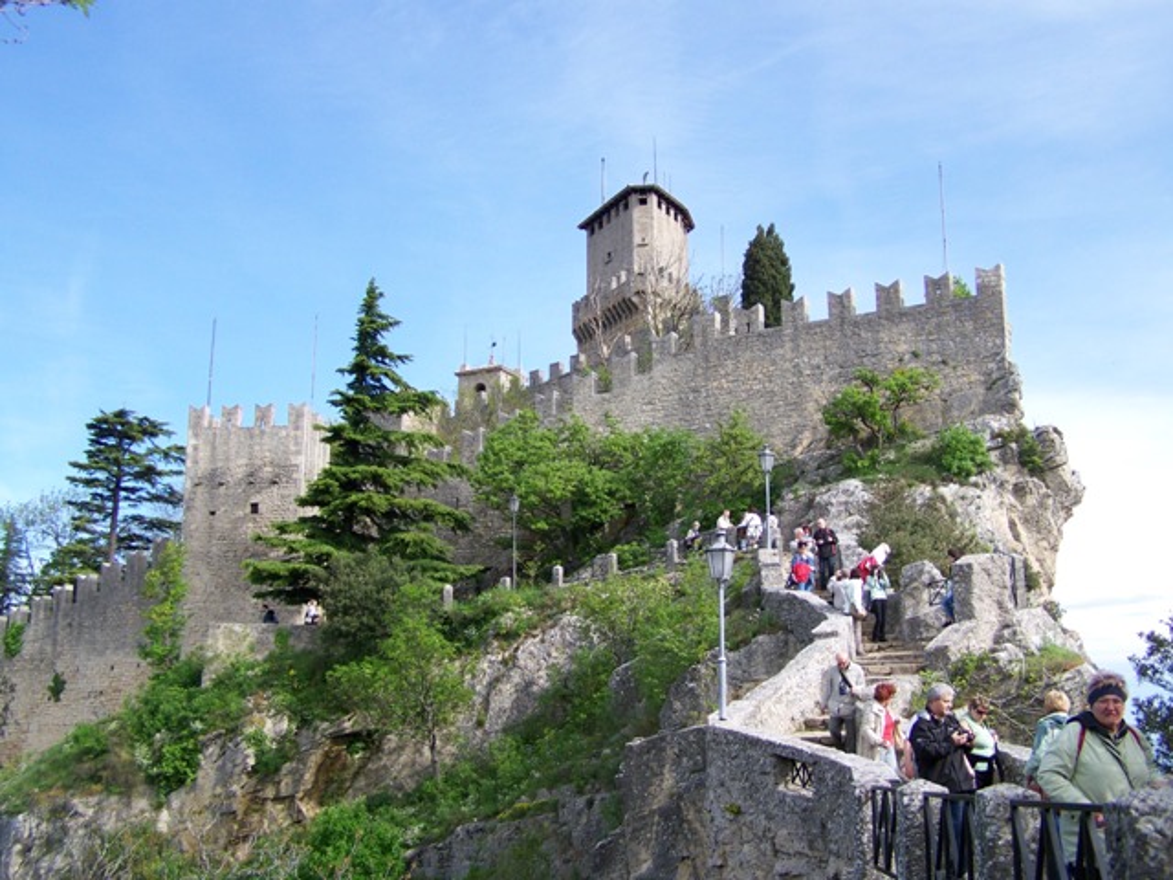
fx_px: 1288
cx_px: 586
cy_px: 440
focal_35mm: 38
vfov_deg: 37.7
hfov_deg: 49.0
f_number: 2.8
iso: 64
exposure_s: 1/400
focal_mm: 6.3
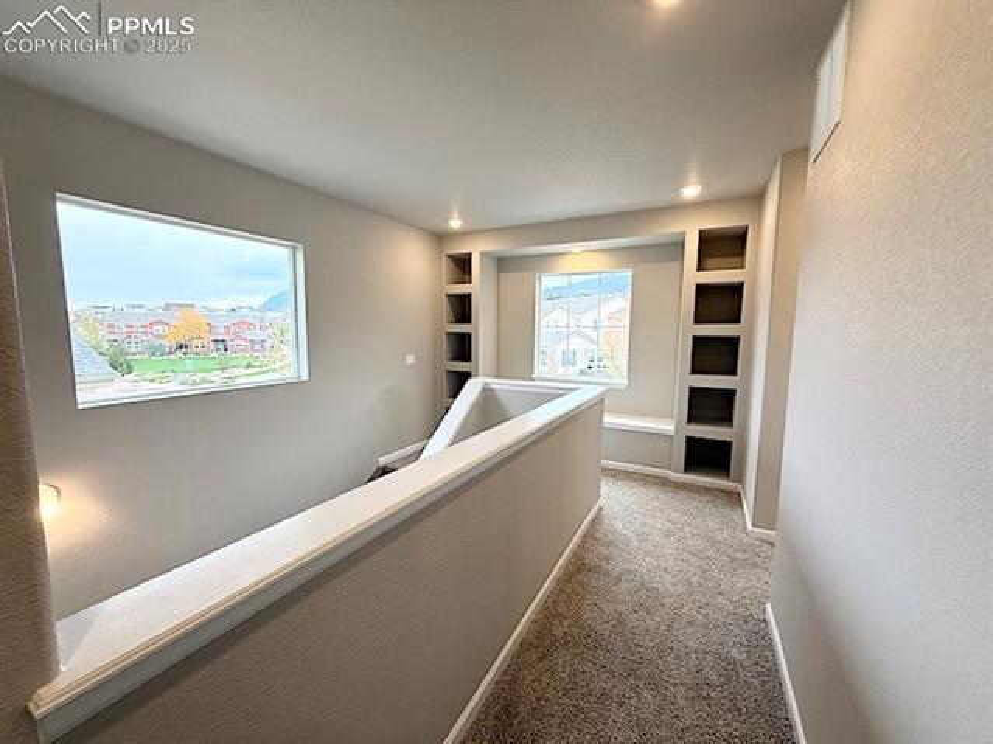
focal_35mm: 14
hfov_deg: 102.1
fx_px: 402
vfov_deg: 85.7
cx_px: 496
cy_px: 372
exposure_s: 1/120
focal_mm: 2.22
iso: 100
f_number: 2.2
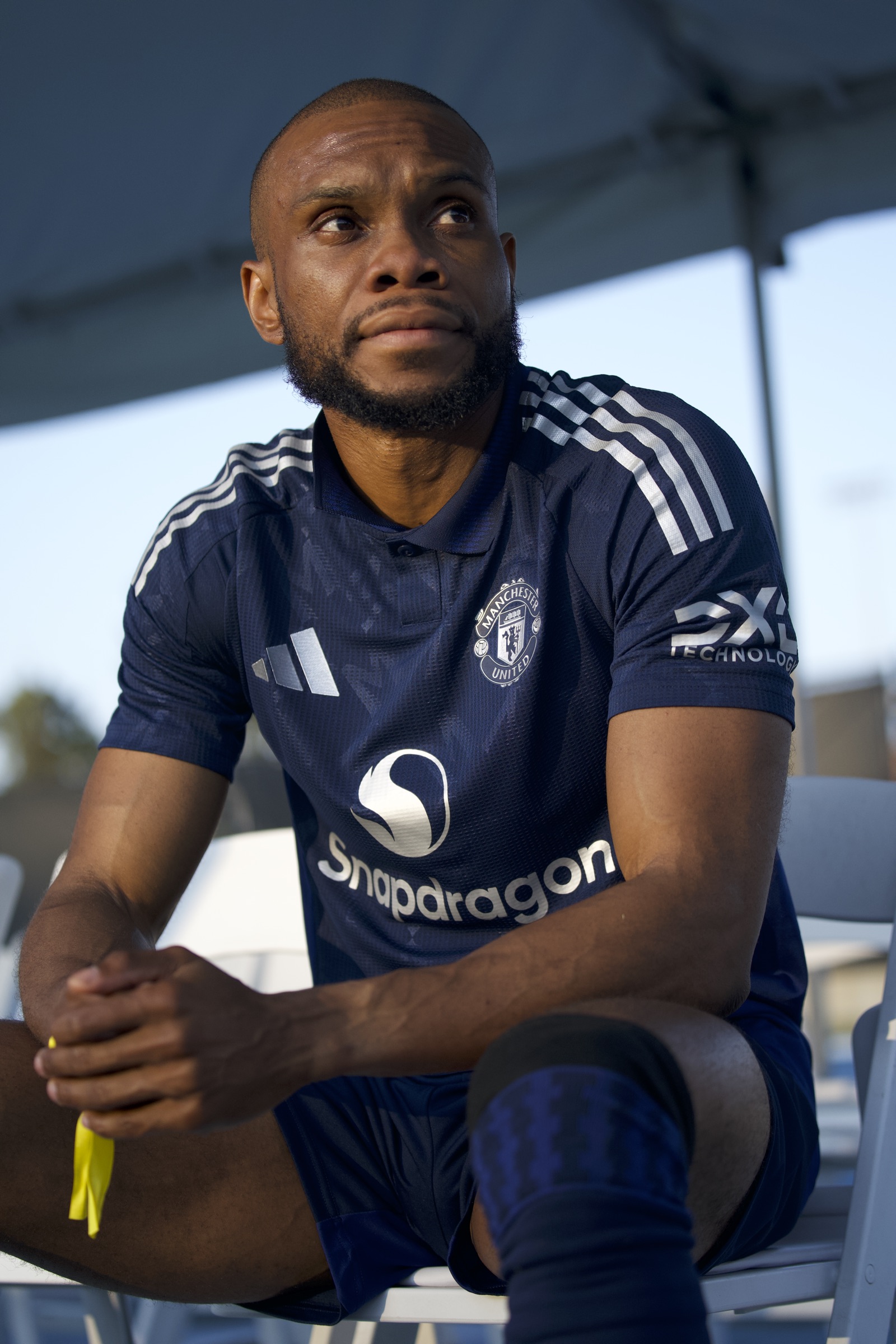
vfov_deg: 28.8
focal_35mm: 70
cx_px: 448
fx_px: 2613
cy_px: 672
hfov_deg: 19.5
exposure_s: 1/2500
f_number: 2.8
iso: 800
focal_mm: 70
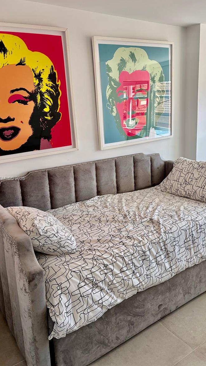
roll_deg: +3.0
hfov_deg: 40.2
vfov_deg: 66.1
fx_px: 282
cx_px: 108
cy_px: 179
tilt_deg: -13.8
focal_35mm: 29
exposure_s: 1/144
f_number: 1.6
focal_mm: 5.96
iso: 32
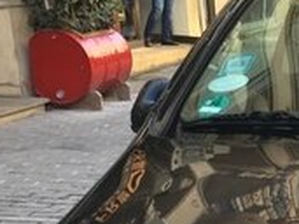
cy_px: 346
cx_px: 418
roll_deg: +1.2
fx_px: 967
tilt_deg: -17.5
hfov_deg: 16.4
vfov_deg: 12.5
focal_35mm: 112
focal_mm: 4.15
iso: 40
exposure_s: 1/100
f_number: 2.2
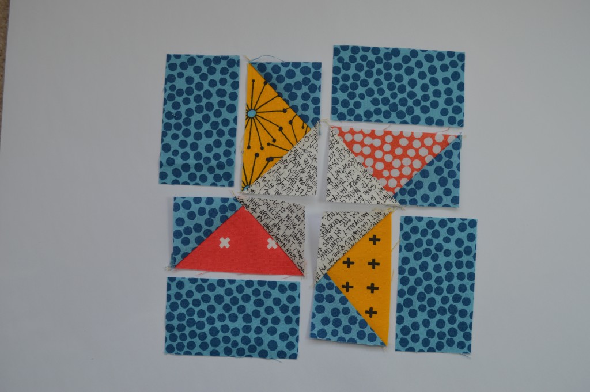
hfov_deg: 57.3
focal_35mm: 33
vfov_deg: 39.9
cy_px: 196
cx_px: 295
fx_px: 540
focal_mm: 22
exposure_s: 1/125
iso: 100
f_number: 5.6
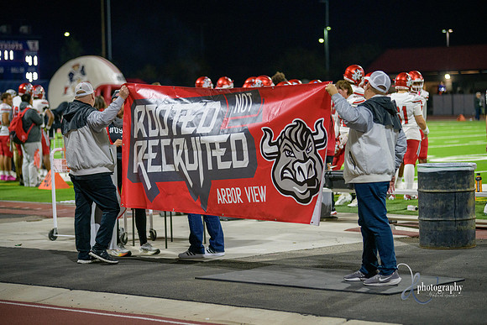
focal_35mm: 122
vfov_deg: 11.2
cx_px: 244
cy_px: 162
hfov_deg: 16.8
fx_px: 1651
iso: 2000
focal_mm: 122
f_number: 2.8
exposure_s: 1/320
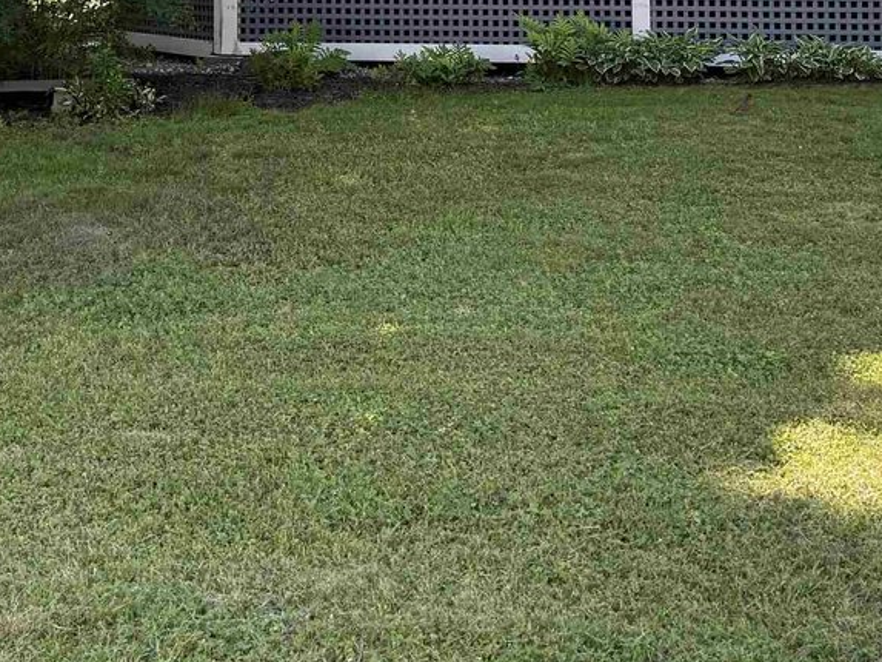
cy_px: -176
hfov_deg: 29.0
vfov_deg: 20.3
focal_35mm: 67
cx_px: 453
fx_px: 1707
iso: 100
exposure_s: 1/728
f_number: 1.78
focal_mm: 6.76
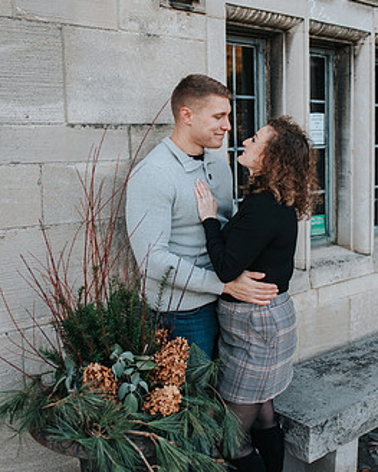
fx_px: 628
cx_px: 211
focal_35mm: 45
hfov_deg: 33.4
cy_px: 209
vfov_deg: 41.1
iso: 640
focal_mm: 35
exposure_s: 1/500
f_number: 2.8
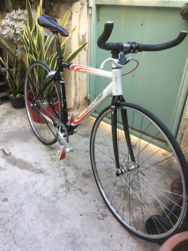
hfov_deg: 48.2
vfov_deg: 61.7
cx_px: 94
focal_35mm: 29
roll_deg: -1.3
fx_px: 210
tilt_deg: -28.4
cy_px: 126
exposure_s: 1/50
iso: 32
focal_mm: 4.15
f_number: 2.2
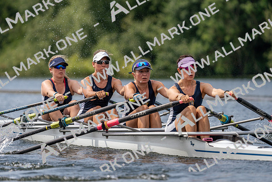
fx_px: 3023
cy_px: 91
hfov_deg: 5.2
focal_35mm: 400
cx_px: 136
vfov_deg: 3.4
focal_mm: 400
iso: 250
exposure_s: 1/1600
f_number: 6.3
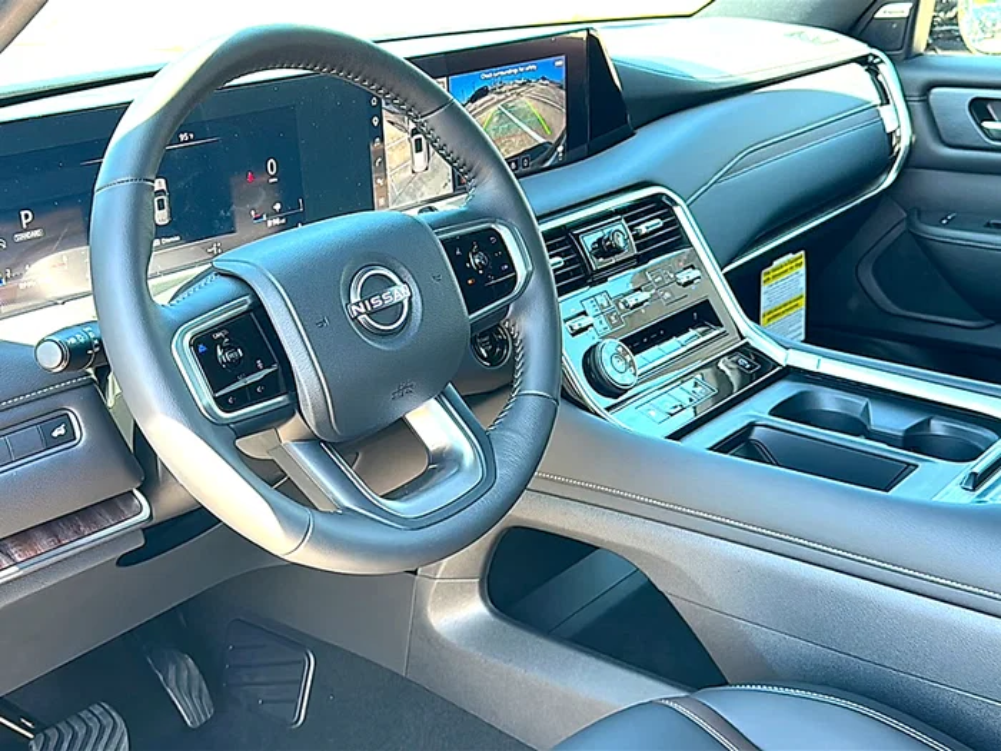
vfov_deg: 37.7
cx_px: 500
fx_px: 1099
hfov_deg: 49.0
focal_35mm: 38
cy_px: 376
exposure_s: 1/211
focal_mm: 6.86
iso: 125
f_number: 1.78
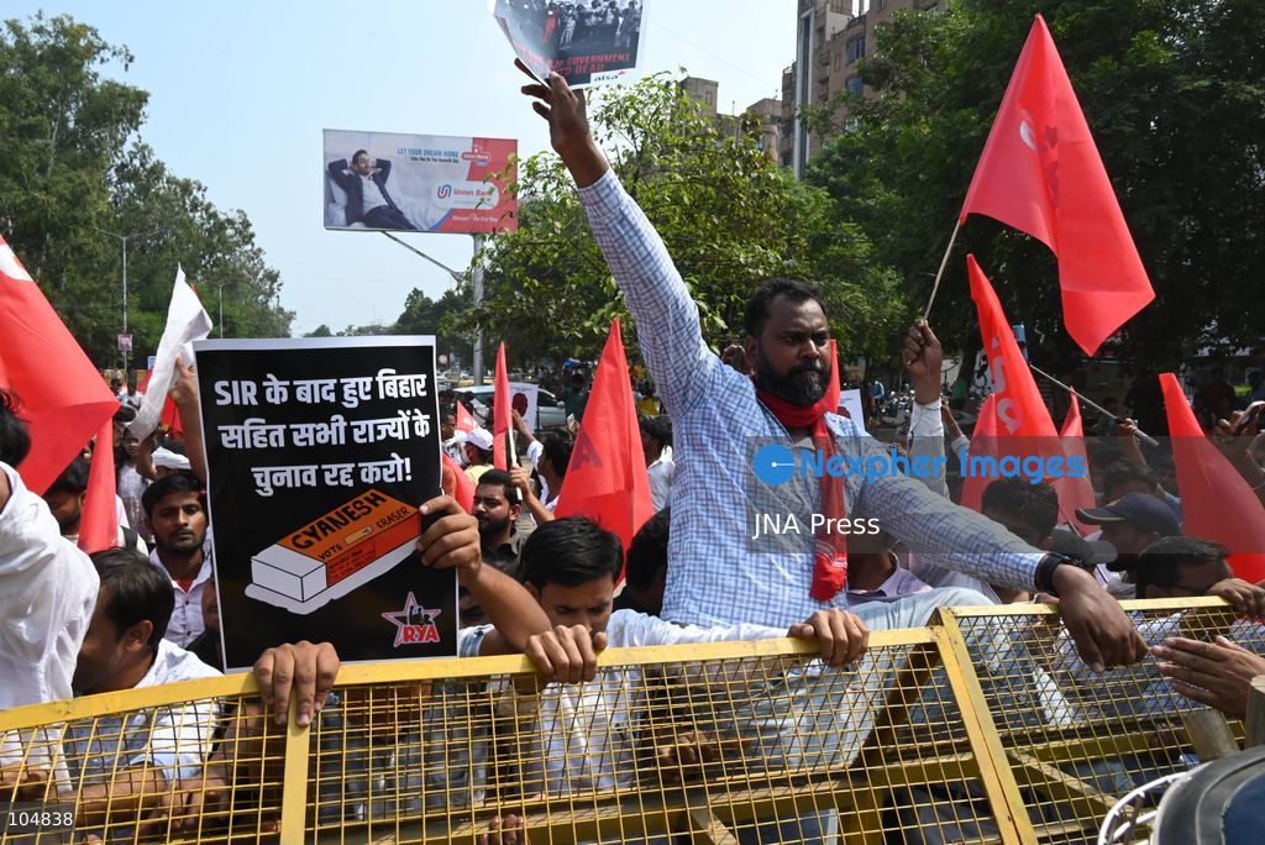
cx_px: 632
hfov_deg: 72.6
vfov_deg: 52.3
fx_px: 861
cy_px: 422
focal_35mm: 24
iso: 1250
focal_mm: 24.5
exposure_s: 1/800
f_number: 14
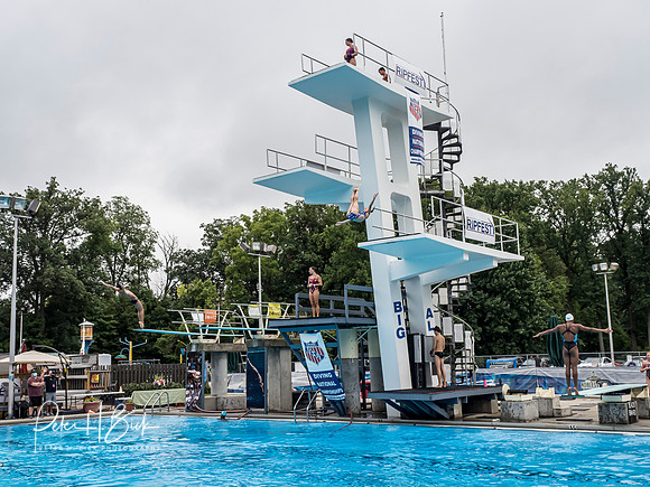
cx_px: 325
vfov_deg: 37.7
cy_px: 244
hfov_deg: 49.0
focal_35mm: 38
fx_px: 714
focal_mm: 19
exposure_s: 1/1600
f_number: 6.3
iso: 1000
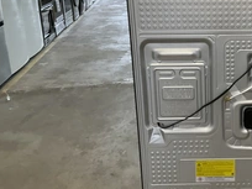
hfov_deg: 32.0
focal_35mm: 57
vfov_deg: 25.6
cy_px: 68
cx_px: 231
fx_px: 415
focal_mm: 3
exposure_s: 1/60
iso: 160
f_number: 1.8
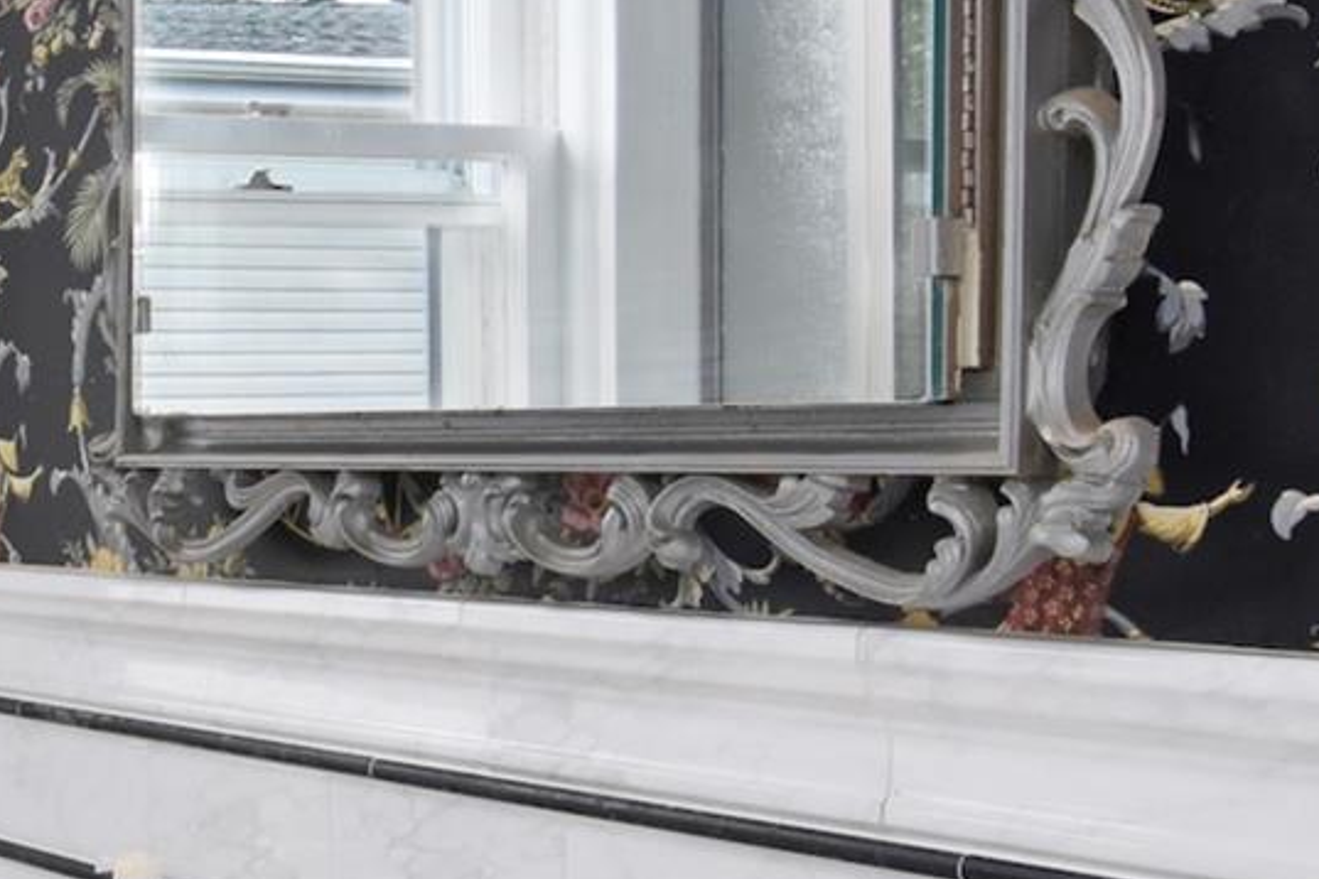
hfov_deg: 27.3
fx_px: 2305
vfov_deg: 21.6
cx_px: -344
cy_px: 470
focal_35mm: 63
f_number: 11
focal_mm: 11
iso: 640
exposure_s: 1/80
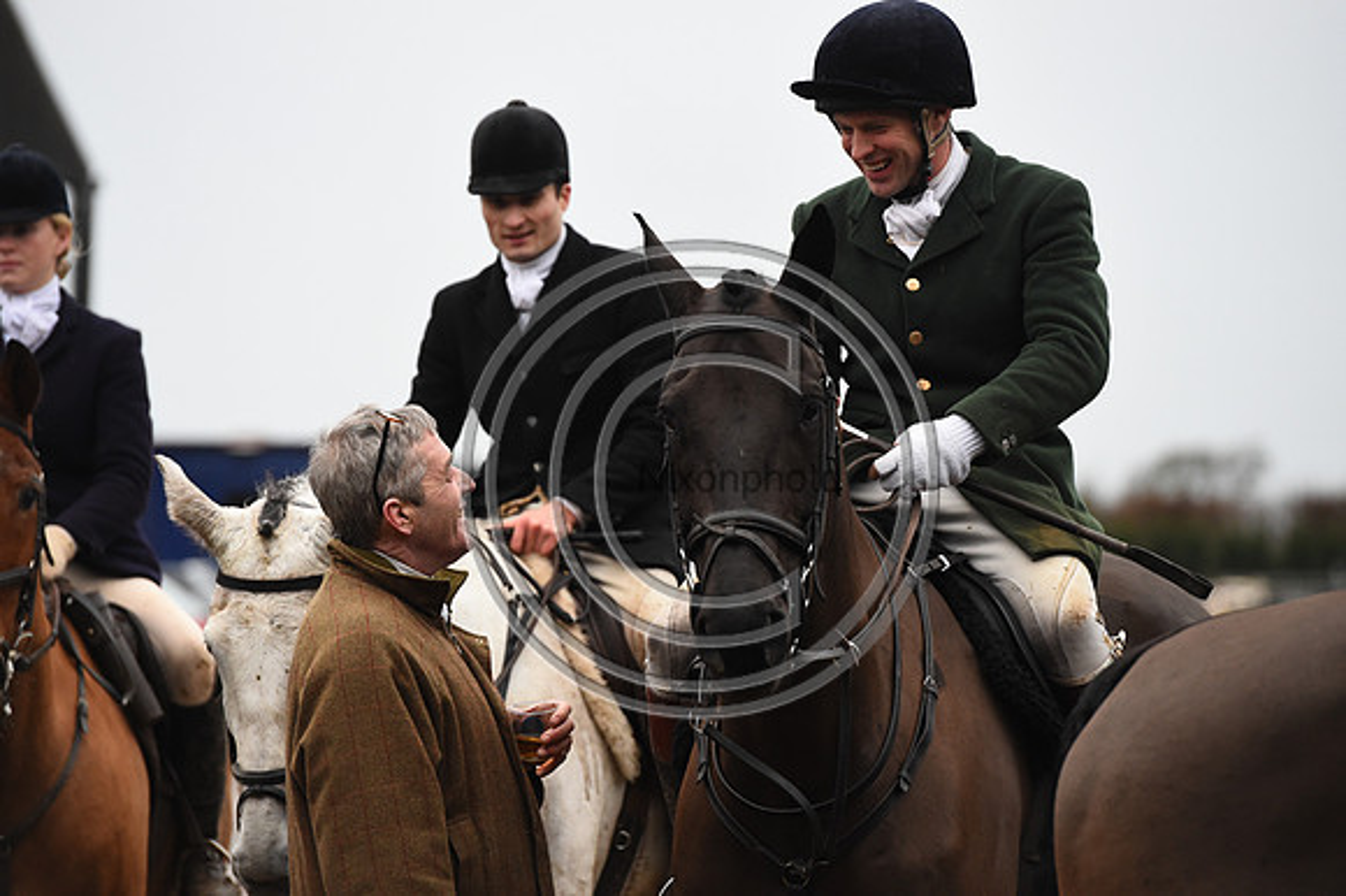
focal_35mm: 200
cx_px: 673
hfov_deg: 10.3
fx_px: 7473
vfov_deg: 6.9
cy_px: 448
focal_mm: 200
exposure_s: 1/800
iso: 3200
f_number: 4.5
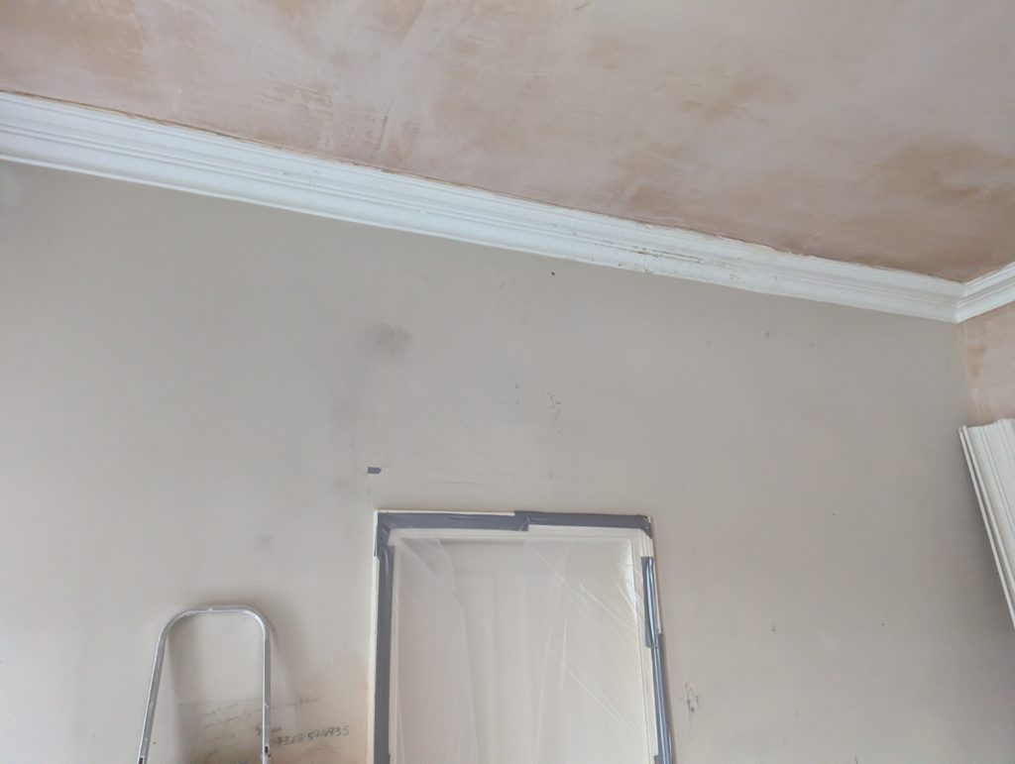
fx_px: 705
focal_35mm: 24
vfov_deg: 56.9
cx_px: 508
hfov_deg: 71.5
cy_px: 382
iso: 2409
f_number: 1.85
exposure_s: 1/184
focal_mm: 6.81
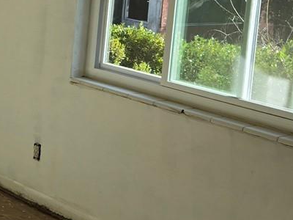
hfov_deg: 20.0
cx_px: -55
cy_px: -14
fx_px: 779
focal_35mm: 92
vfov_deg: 15.7
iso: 25
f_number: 1.8
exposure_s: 1/292
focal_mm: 5.4
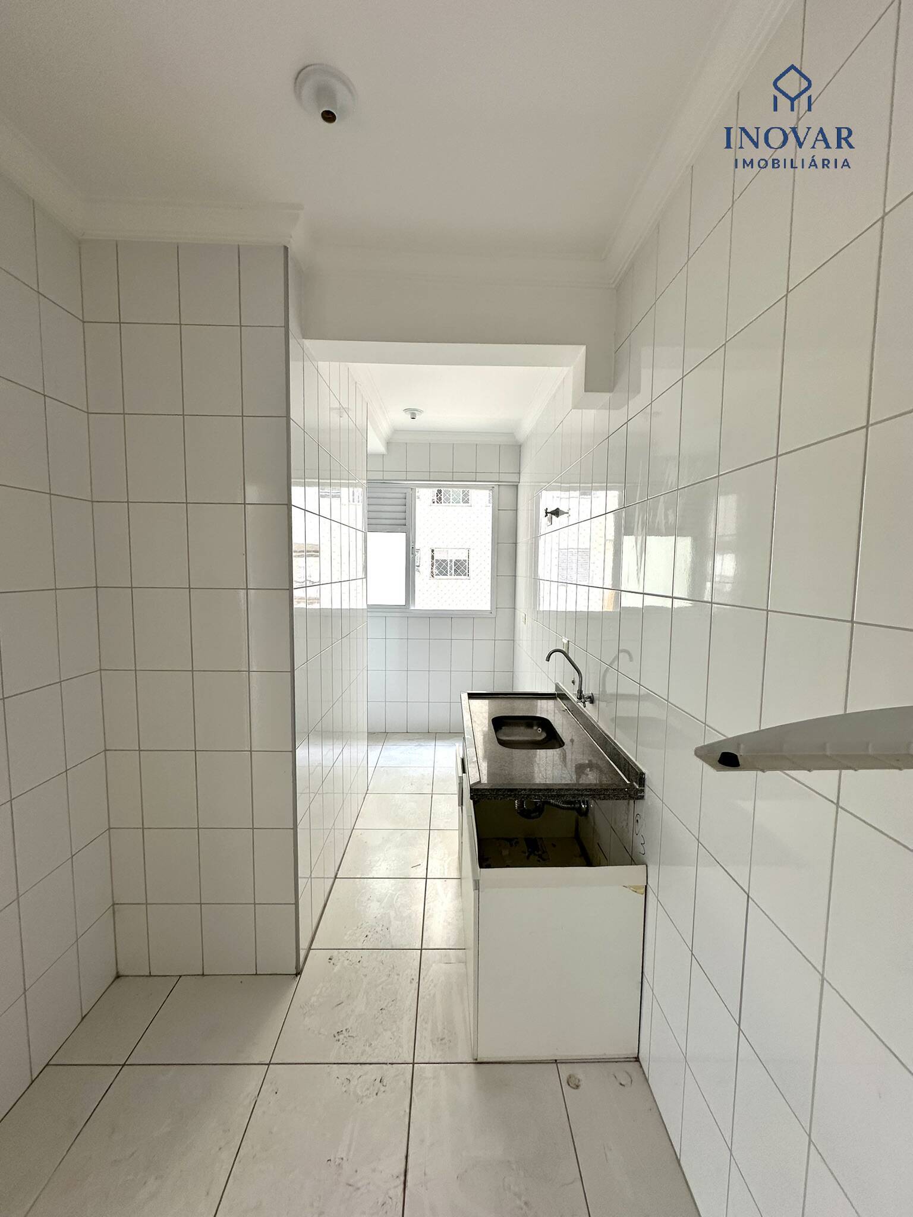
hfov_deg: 85.7
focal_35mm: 14
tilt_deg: -4.8
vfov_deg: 102.1
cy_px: 608
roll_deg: -2.0
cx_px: 456
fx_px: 492
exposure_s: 1/120
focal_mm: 2.22
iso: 40
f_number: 2.2
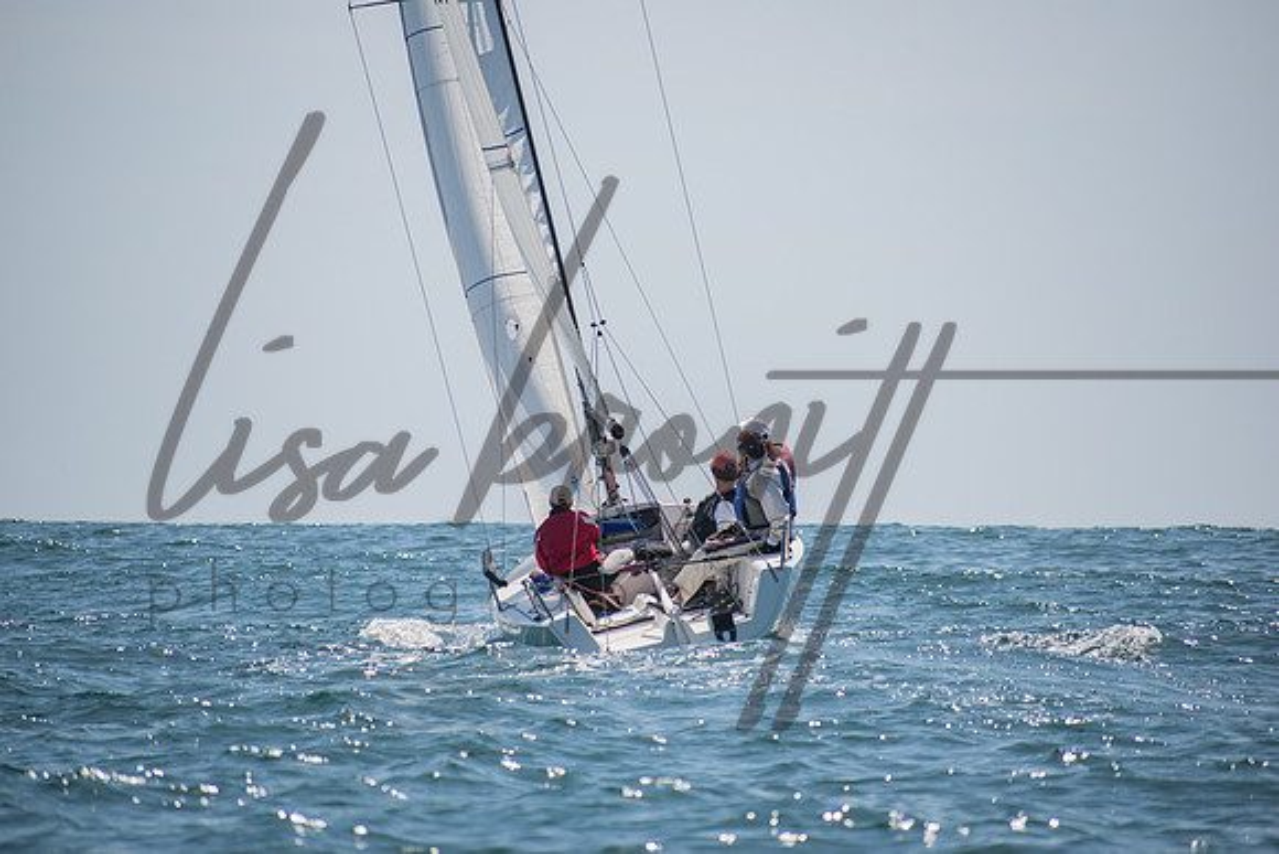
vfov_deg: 4.2
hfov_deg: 6.2
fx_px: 11726
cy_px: 427
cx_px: 640
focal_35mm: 330
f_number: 6.3
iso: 200
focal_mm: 220
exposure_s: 1/1000
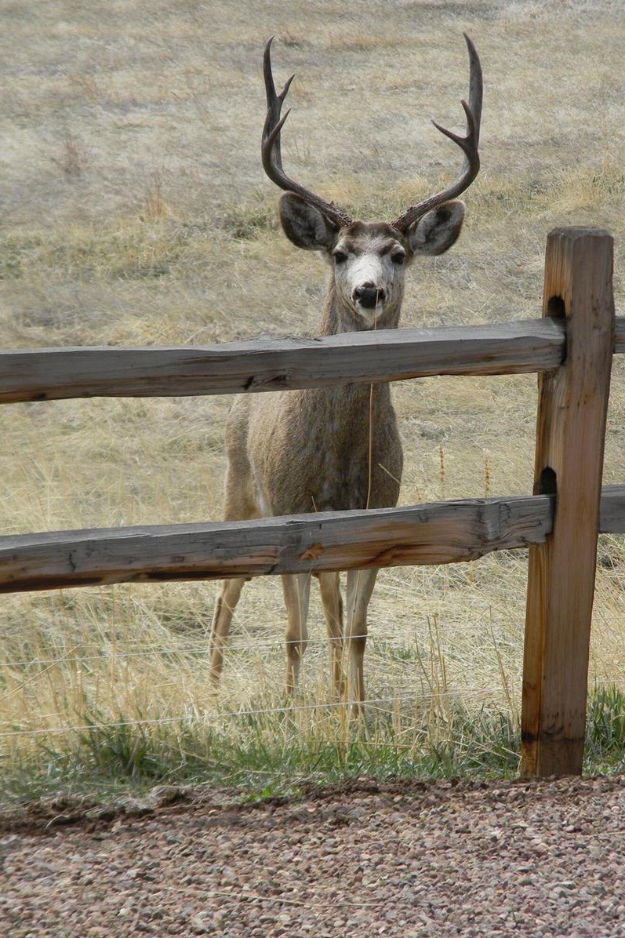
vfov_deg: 10.8
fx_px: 4975
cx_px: 350
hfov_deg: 7.2
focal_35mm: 191
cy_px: 469
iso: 80
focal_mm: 33.1
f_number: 5.2
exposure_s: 1/313
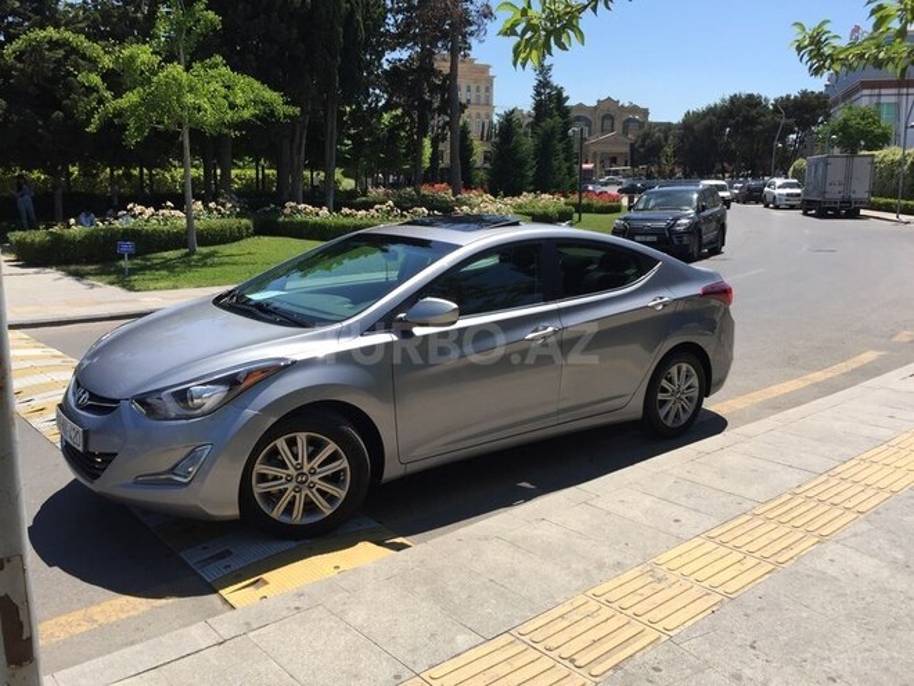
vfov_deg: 48.2
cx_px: 457
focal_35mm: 29
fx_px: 766
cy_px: 343
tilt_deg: -10.9
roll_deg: -0.8
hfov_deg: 61.7
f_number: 2.2
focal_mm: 4.15
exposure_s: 1/1721
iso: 32
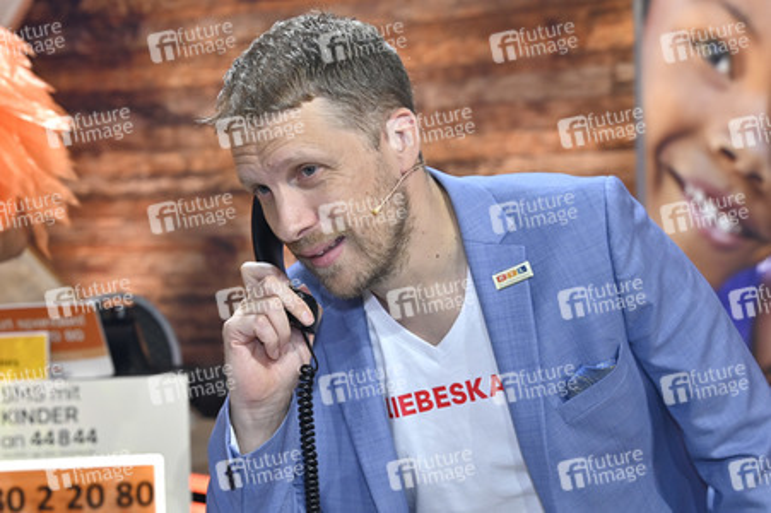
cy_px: 256
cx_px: 386
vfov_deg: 28.0
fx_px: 1027
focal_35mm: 48
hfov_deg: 41.1
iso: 1000
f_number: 4
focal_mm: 48
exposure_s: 1/200
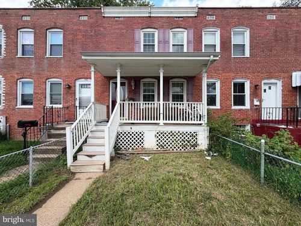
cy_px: 113
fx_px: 122
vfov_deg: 85.7
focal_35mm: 14
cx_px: 150
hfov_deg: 102.1
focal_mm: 2.22
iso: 40
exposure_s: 1/502
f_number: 2.2
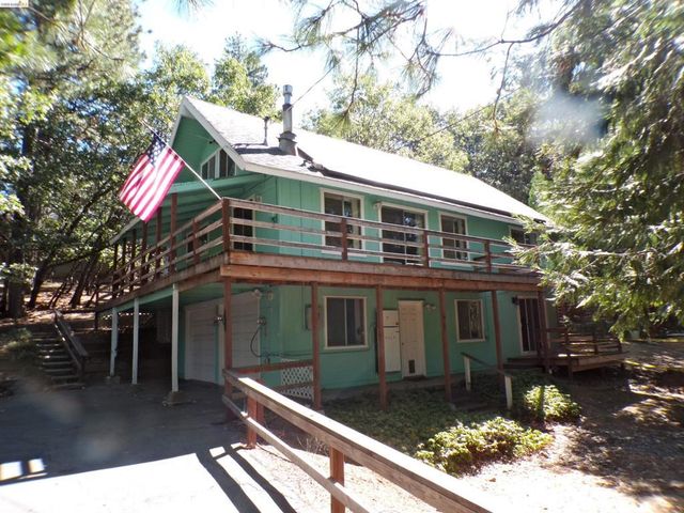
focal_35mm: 24
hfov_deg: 71.6
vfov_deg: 56.8
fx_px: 474
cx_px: 342
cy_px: 256
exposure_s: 1/120
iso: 100
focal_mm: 4.3
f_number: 4.4
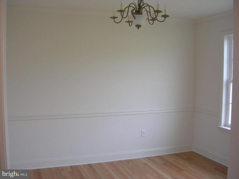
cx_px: 120
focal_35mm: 38
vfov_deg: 37.7
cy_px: 90
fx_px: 262
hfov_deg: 49.0
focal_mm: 5.8
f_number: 2.8
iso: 50
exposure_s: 1/37.6
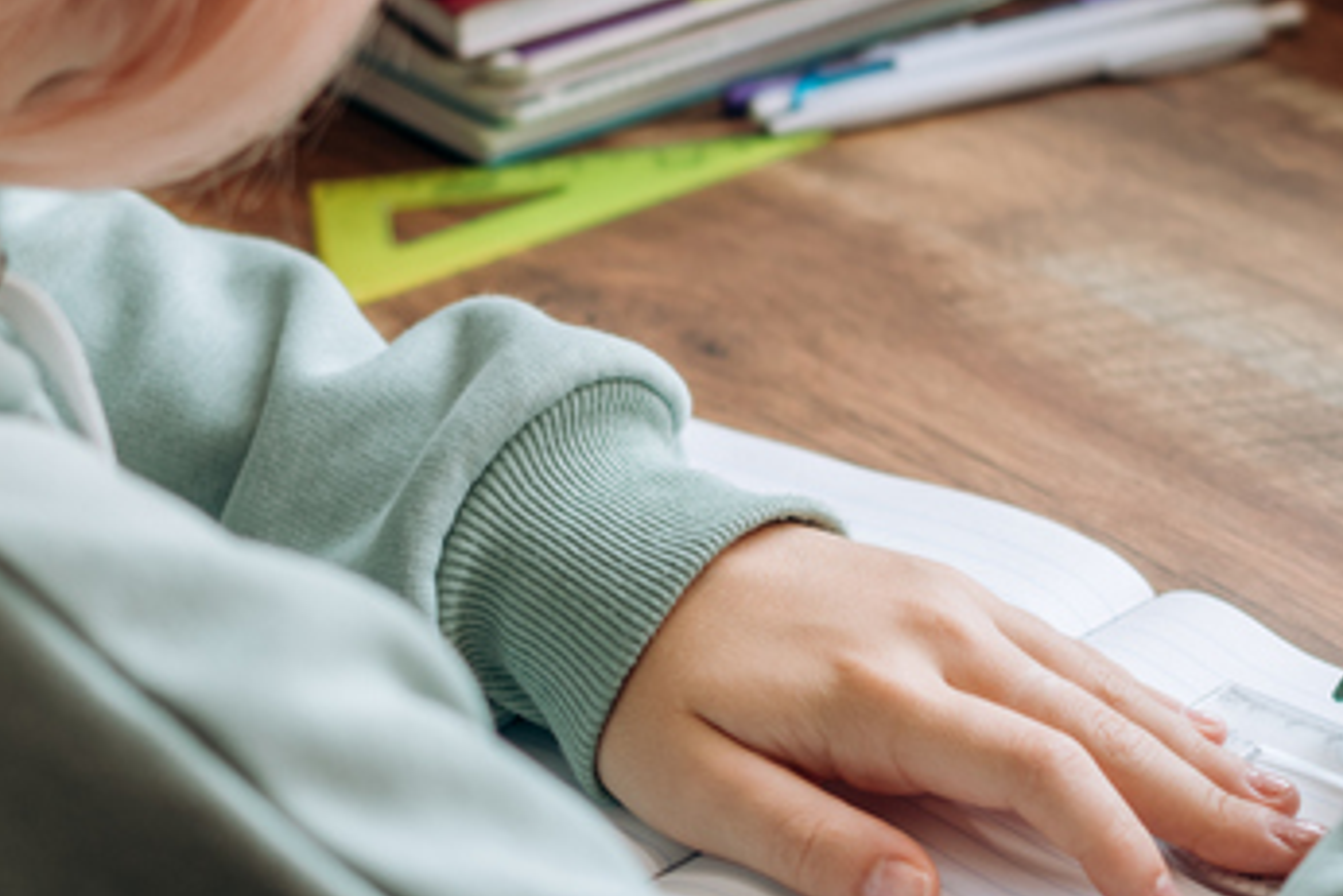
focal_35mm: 157
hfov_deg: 13.0
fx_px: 5859
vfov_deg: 8.7
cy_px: 553
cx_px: 1114
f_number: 2.8
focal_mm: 50
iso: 100
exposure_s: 1/125
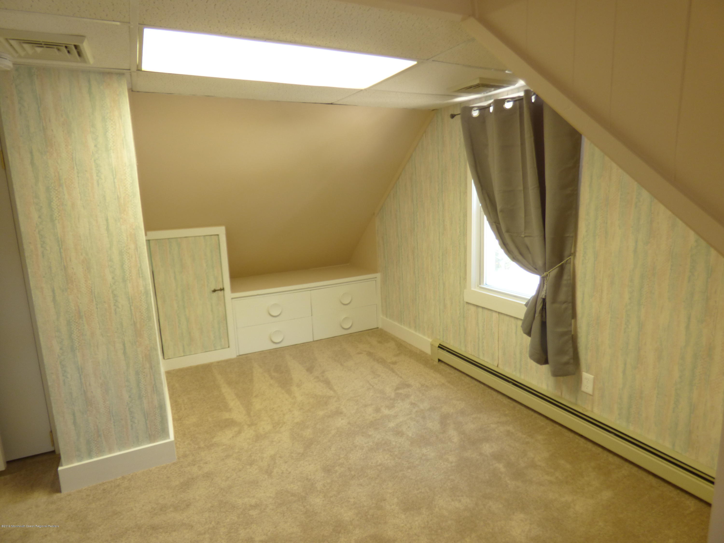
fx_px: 418
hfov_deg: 81.7
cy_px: 272
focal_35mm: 20
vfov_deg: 66.0
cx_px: 362
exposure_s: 1/20
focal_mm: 3.58
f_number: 2.8
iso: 100
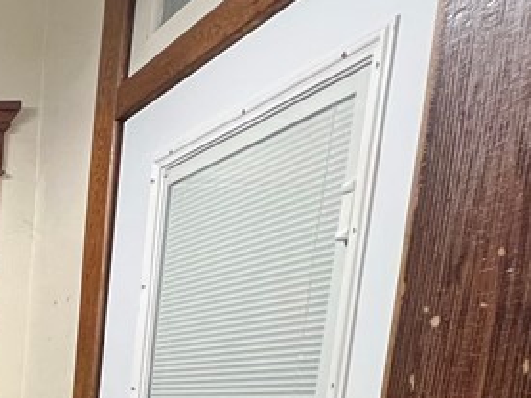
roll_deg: -0.5
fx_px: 737
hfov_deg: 27.1
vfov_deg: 25.9
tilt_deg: -10.3
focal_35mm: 48
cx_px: -274
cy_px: 519
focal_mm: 1.57
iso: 320
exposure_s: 1/60
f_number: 1.8
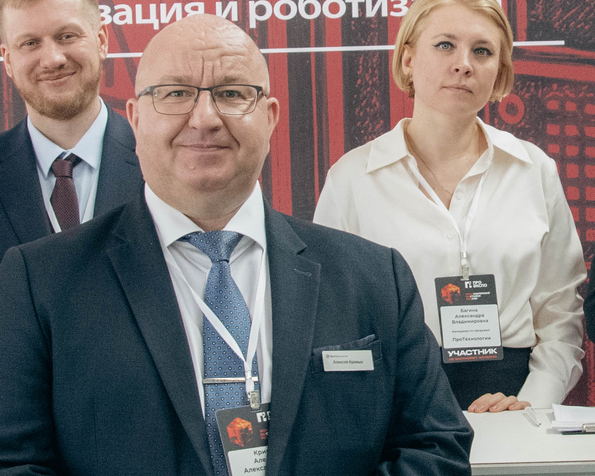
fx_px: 2078
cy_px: 177
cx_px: 528
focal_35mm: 118
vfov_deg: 13.1
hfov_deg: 16.1
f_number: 6.3
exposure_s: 1/160
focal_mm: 21
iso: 3200
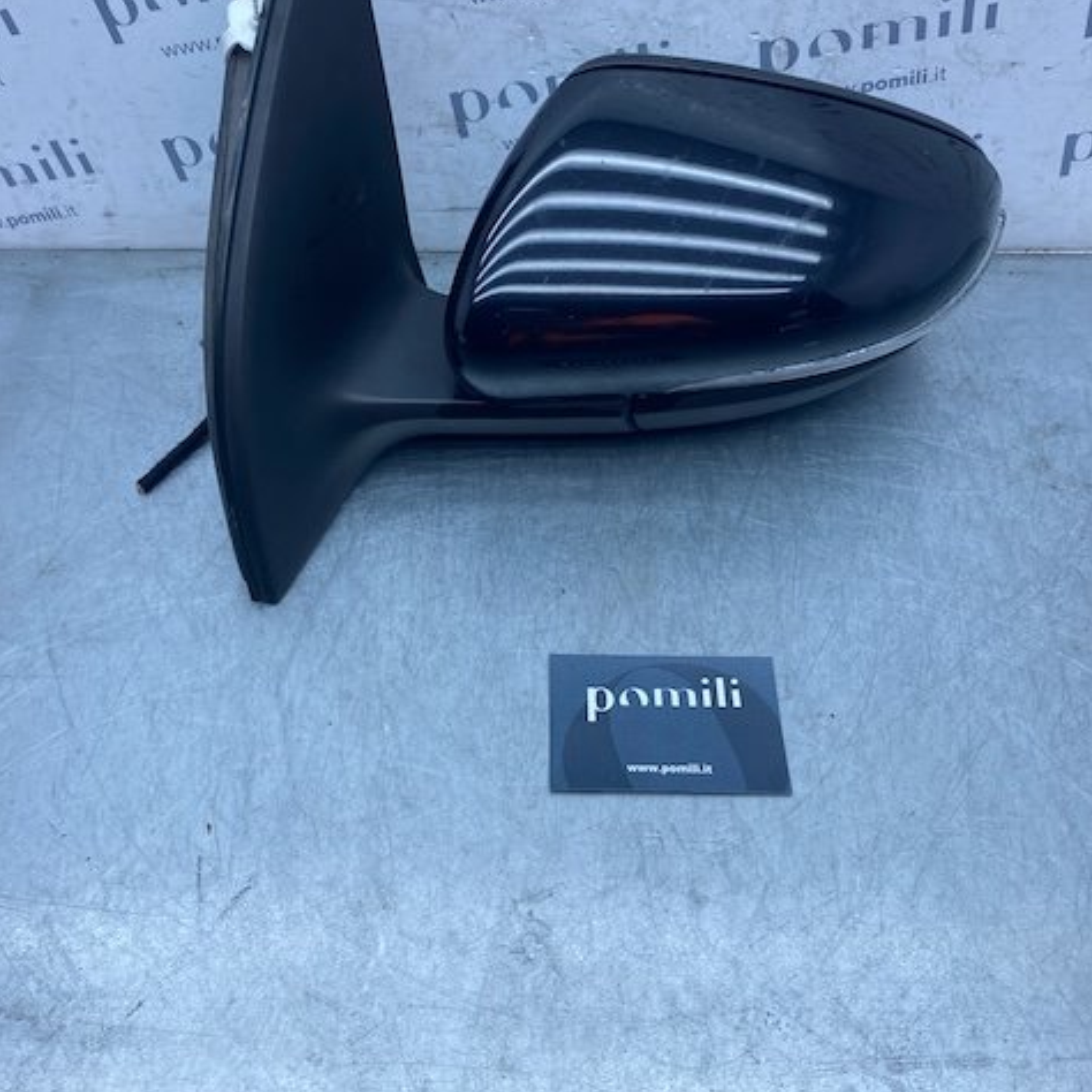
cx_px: 546
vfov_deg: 52.1
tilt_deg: -47.7
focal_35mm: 31
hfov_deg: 52.5
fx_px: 1106
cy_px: 431
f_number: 1.8
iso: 32
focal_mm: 4.25
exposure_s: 1/898
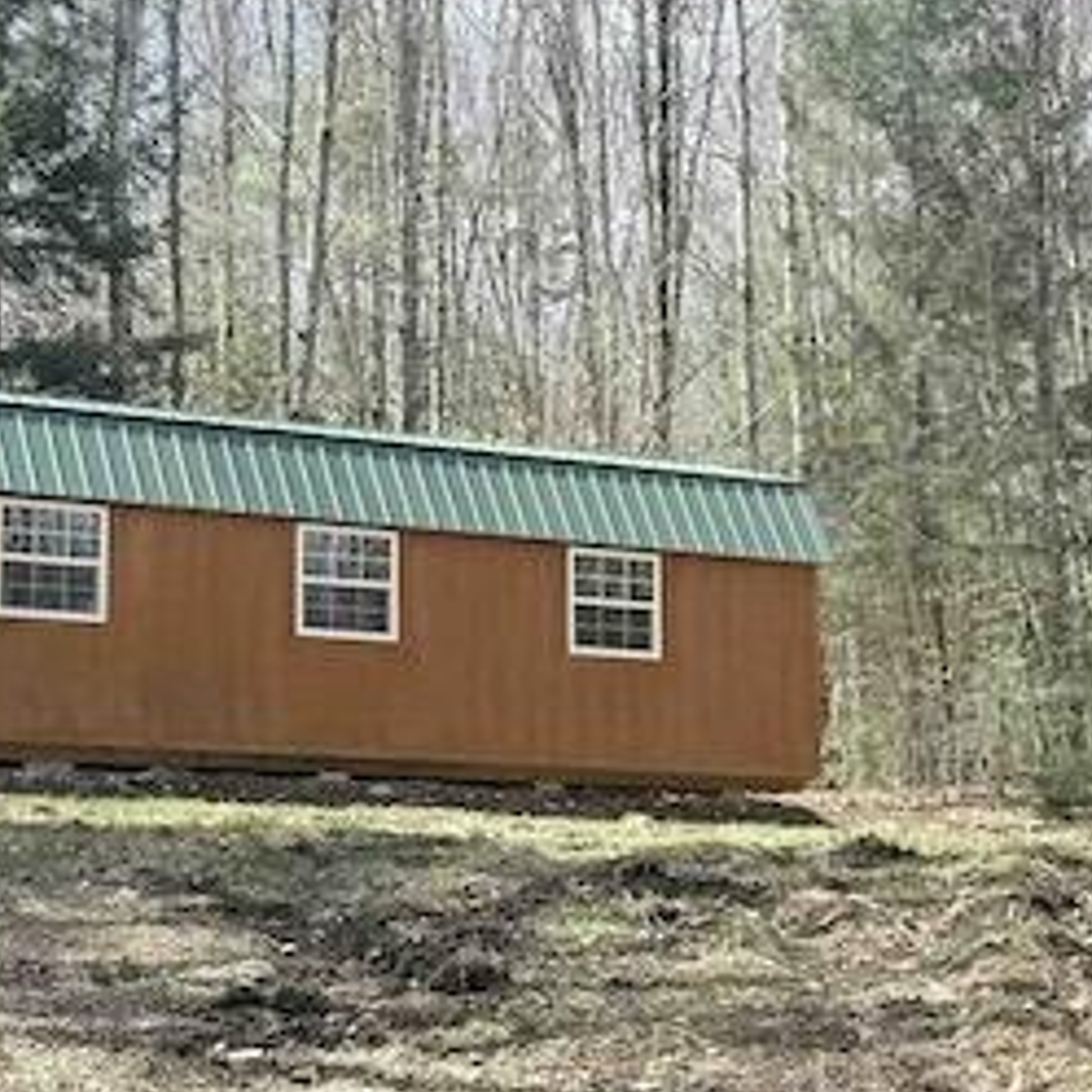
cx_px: 623
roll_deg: +1.5
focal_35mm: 92
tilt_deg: +11.0
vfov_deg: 18.9
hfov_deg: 18.9
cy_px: 517
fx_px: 3284
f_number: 1.78
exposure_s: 1/2703
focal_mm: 6.76
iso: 80
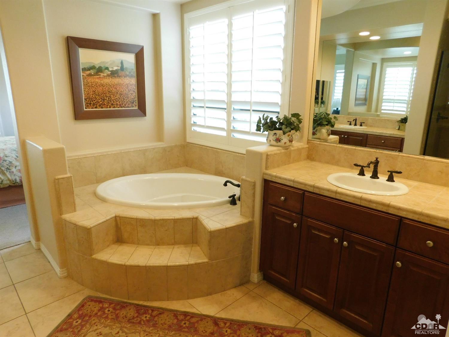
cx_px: 224
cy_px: 168
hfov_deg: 73.9
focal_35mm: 23
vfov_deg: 58.9
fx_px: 298
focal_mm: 4
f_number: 3
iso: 400
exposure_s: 1/30
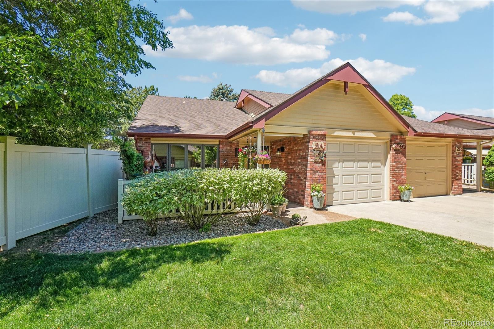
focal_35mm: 15
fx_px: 206
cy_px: 164
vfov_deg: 77.3
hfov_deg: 100.4
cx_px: 247
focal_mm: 10
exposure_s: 1/500
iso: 400
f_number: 8
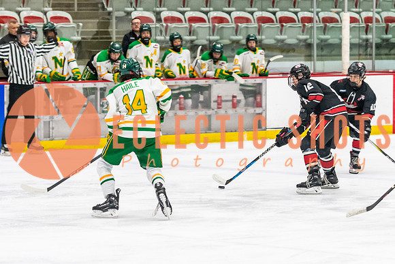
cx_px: 308
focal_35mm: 197
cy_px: 132
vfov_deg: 7.0
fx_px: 2161
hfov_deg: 10.4
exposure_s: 1/640
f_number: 2.8
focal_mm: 110
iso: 3200
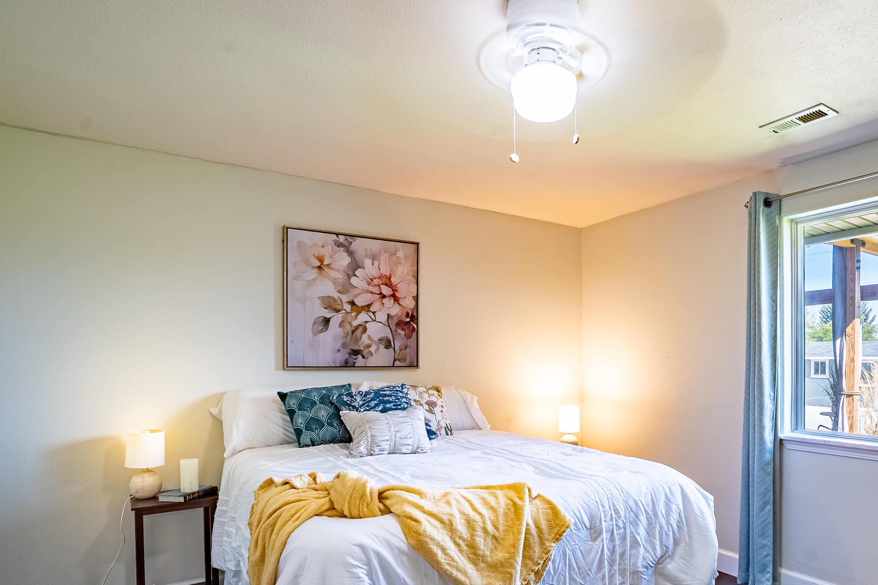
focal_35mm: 21
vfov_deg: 58.5
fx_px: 512
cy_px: 377
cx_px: 554
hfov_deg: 79.6
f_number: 8
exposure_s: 1/200
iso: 400
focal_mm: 16
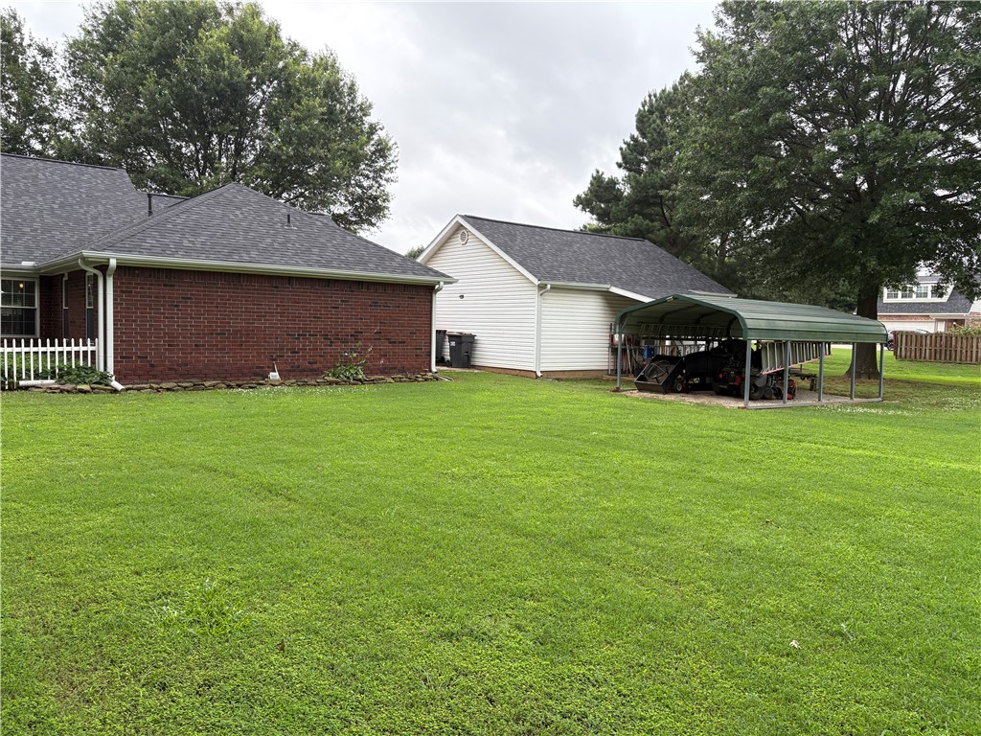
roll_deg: -0.3
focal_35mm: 26
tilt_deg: -3.5
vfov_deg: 53.1
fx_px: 737
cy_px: 368
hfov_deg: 67.3
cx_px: 490
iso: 64
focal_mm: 5.96
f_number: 1.6
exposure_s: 1/861
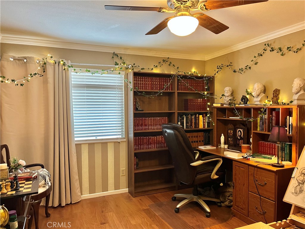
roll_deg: +1.0
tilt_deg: -1.3
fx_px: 229
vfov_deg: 53.1
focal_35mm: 26
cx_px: 152
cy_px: 114
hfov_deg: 67.3
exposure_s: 1/60
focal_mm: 5.1
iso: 400
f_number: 1.6
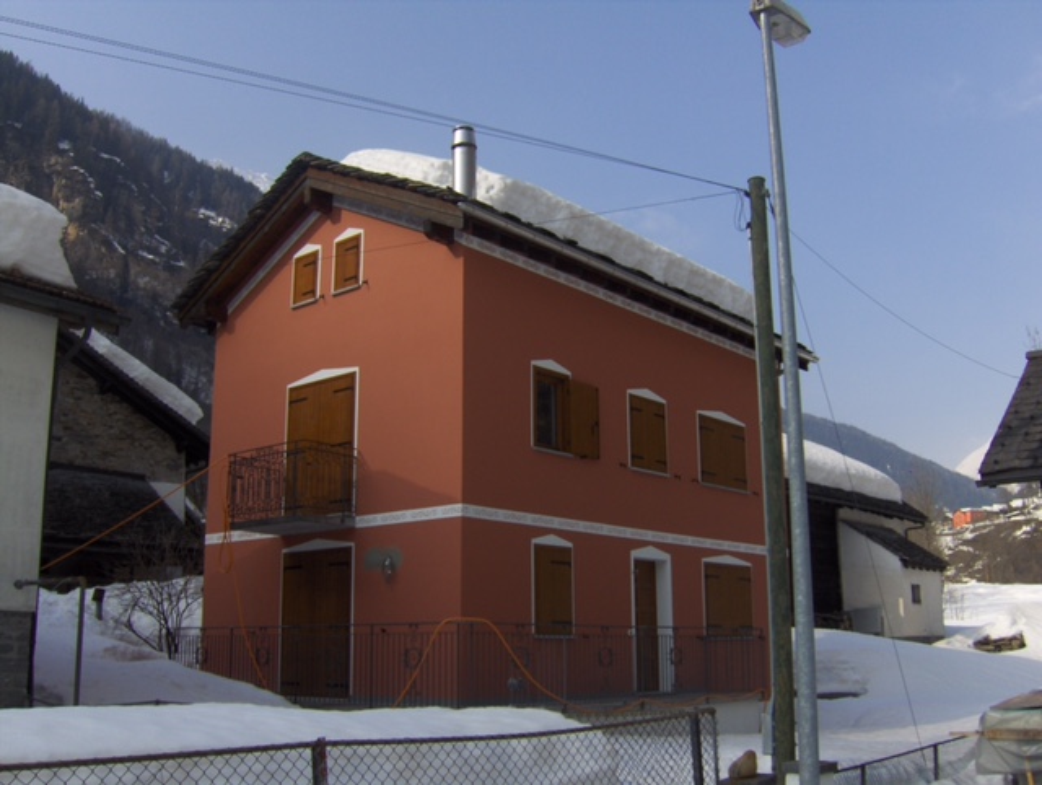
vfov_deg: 40.8
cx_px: 521
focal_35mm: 35
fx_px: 1055
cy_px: 392
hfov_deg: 52.6
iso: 100
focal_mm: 7.5
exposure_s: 1/769
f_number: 4.3
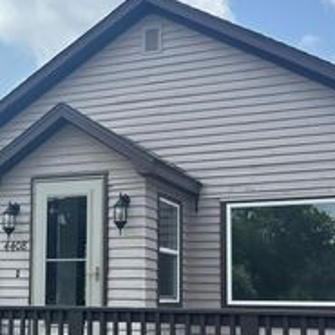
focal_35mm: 62
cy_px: 242
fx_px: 679
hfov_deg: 27.5
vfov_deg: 27.4
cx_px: 105
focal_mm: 5.7
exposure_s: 1/3460
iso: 50
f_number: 1.5
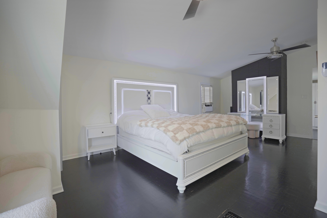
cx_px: 164
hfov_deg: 96.7
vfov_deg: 73.7
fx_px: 145
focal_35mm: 16
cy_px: 109
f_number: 3.5
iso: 2500
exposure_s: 1/80
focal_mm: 16
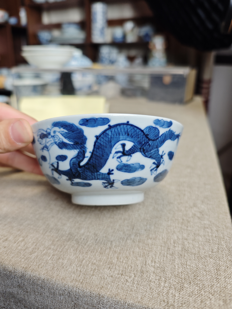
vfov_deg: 73.9
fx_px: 206
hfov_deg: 58.9
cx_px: 116
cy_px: 154
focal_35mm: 23
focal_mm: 6.55
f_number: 1.6
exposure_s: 1/140
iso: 100
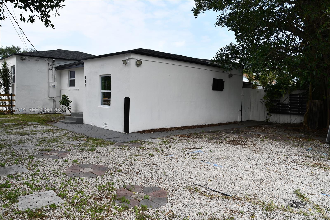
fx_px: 247
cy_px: 110
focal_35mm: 27
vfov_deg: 47.9
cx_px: 165
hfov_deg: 67.4
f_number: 8
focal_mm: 18
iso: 100
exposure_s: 1/250
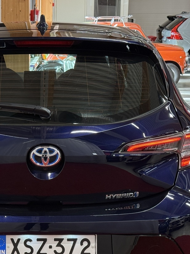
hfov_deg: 17.5
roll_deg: -0.4
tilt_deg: -12.2
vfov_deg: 23.2
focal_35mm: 84
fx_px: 615
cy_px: 157
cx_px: 44
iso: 100
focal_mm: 6.76
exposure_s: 1/119
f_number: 1.78
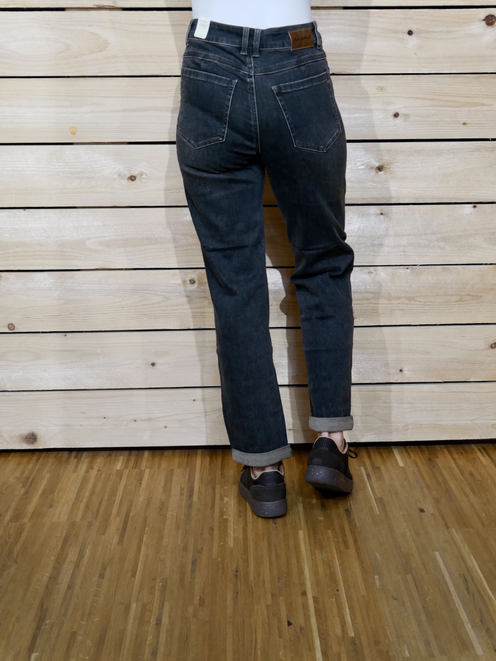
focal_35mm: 50
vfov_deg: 38.2
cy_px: 330
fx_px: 955
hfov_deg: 29.1
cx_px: 248
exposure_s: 1/60
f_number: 4.5
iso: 800
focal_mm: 25
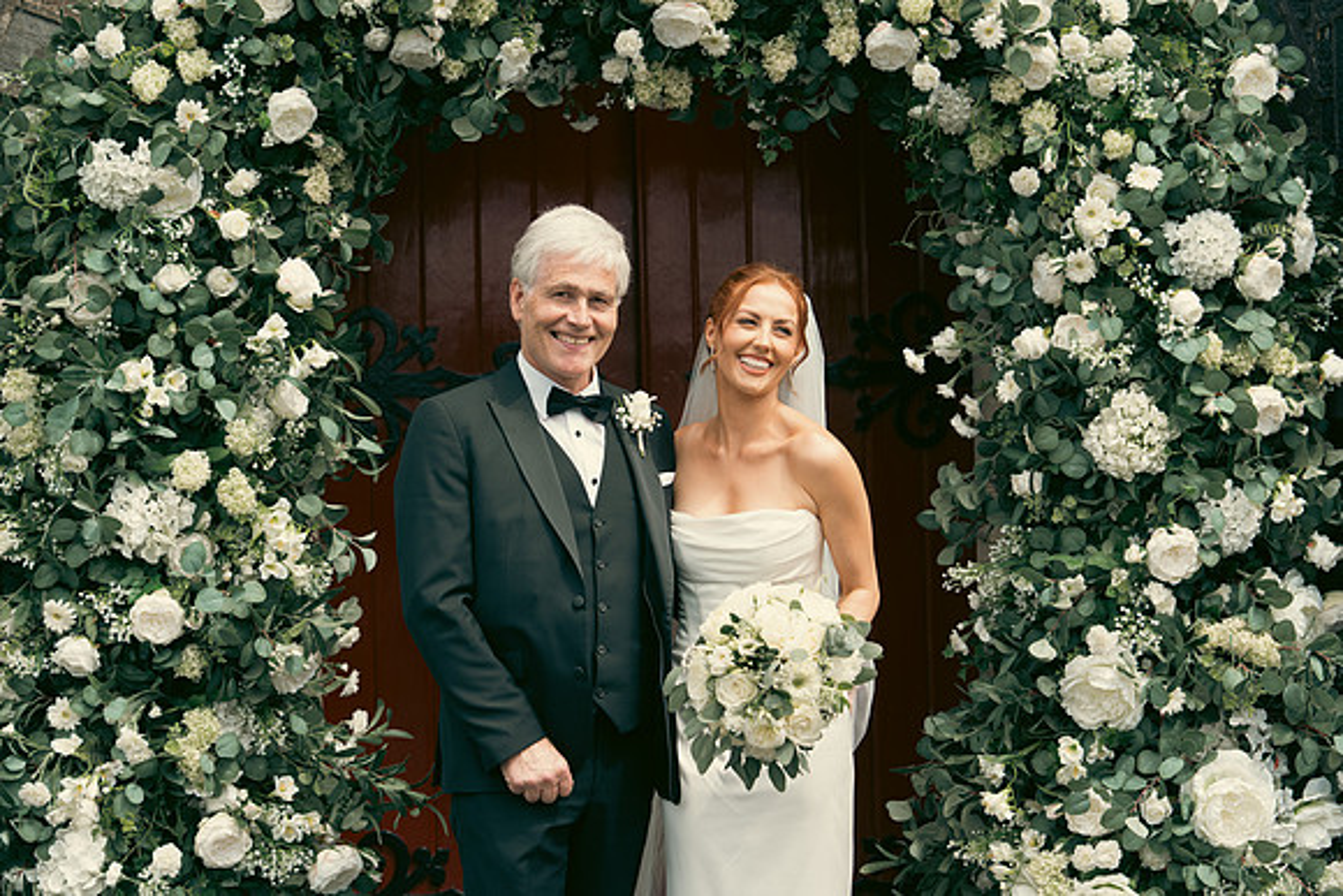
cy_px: 448
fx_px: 2612
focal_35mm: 70
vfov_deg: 19.5
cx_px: 672
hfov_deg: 28.8
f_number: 3.5
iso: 125
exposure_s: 1/640
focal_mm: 70
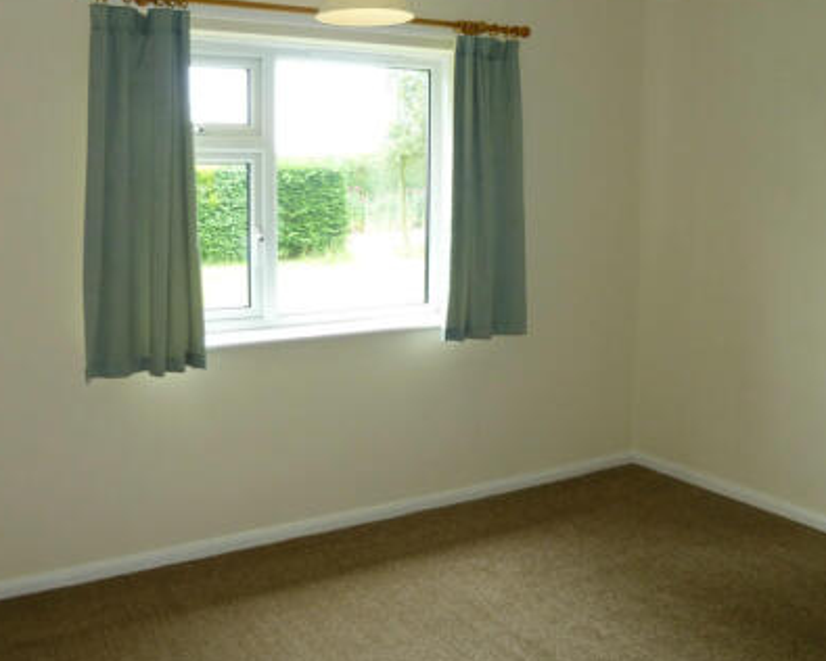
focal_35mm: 36
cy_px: 258
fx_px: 880
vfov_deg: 40.9
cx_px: 413
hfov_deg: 50.3
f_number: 3.1
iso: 160
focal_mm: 4.5
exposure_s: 1/60
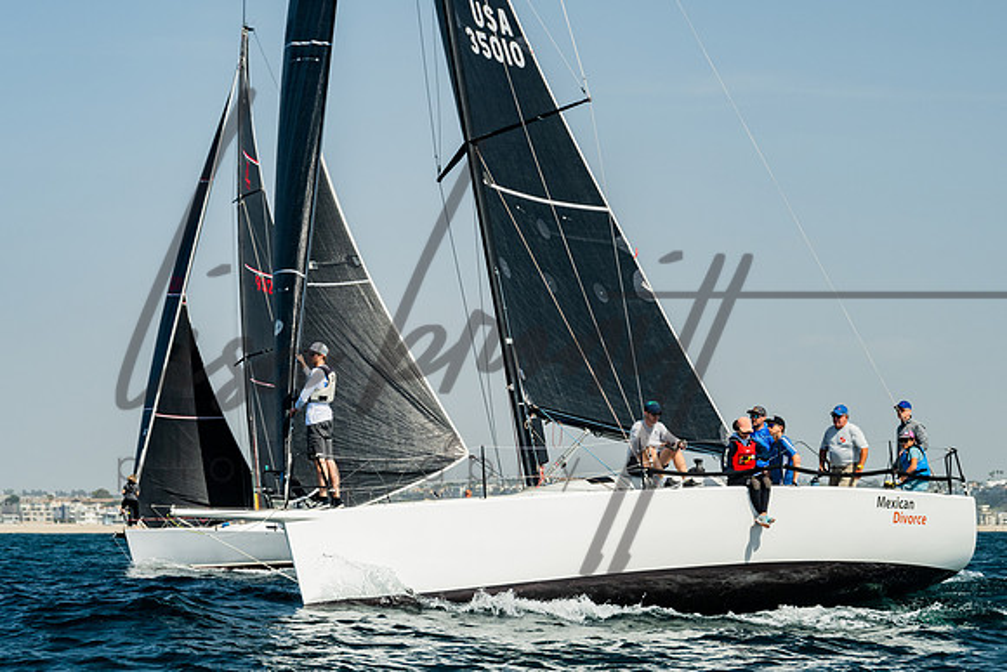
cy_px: 352
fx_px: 3606
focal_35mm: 129
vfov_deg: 10.6
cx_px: 513
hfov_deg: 15.9
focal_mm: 101
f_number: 6.3
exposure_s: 1/800
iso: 320
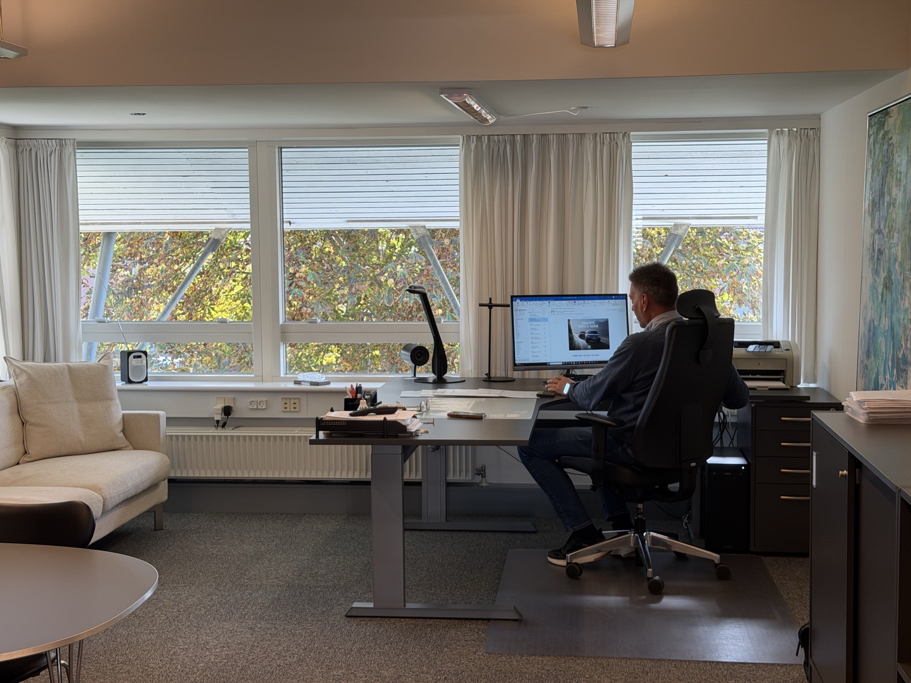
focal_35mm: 48
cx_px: 456
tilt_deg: -3.9
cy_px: 342
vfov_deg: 30.3
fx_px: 1263
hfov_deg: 39.7
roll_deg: +0.8
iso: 50
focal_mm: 6.76
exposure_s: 1/121
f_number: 1.78
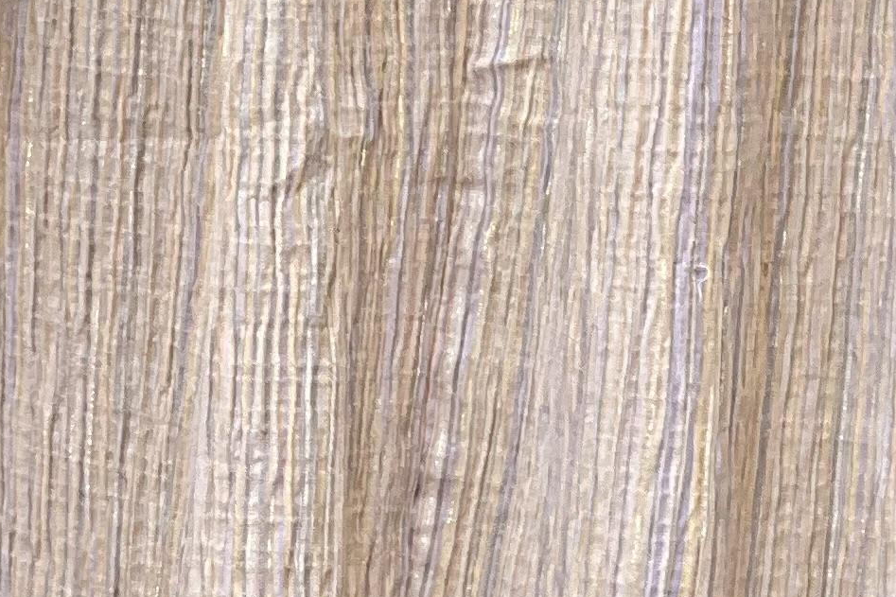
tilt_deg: +4.1
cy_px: -964
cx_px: 964
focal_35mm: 341
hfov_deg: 6.0
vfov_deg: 3.9
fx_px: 8485
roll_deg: -0.3
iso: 40
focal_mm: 9
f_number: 2.8
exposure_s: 1/121
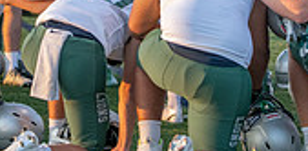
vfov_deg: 2.9
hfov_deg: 6.0
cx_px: 148
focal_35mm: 371
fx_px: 2942
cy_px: 5
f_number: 4.5
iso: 1250
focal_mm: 100
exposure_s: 1/1000
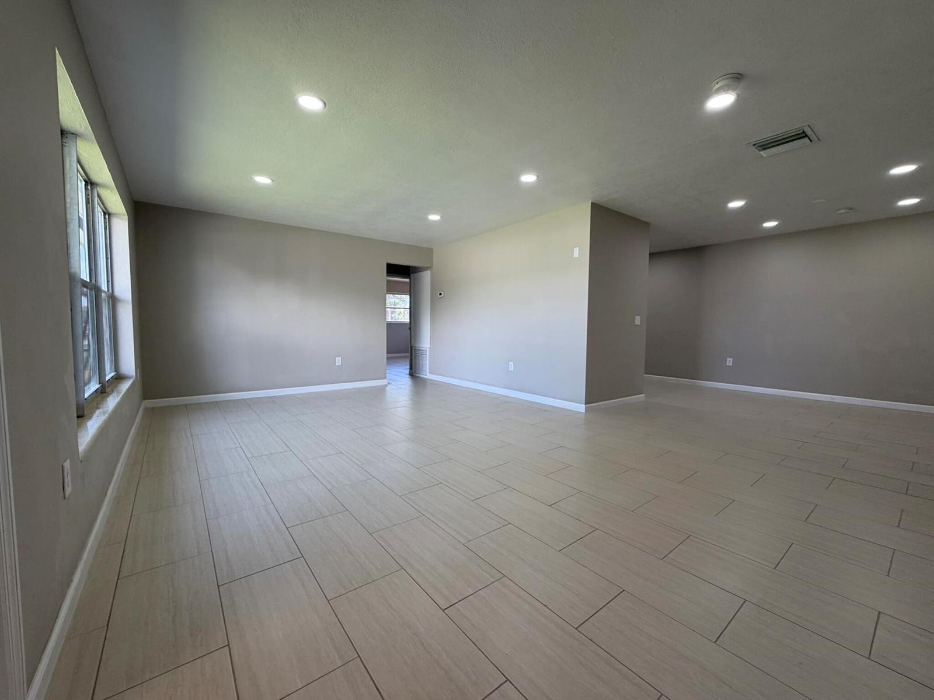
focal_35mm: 14
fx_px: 378
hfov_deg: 102.1
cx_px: 467
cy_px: 350
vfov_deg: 85.7
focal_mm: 2.22
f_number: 2.2
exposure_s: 1/120
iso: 100
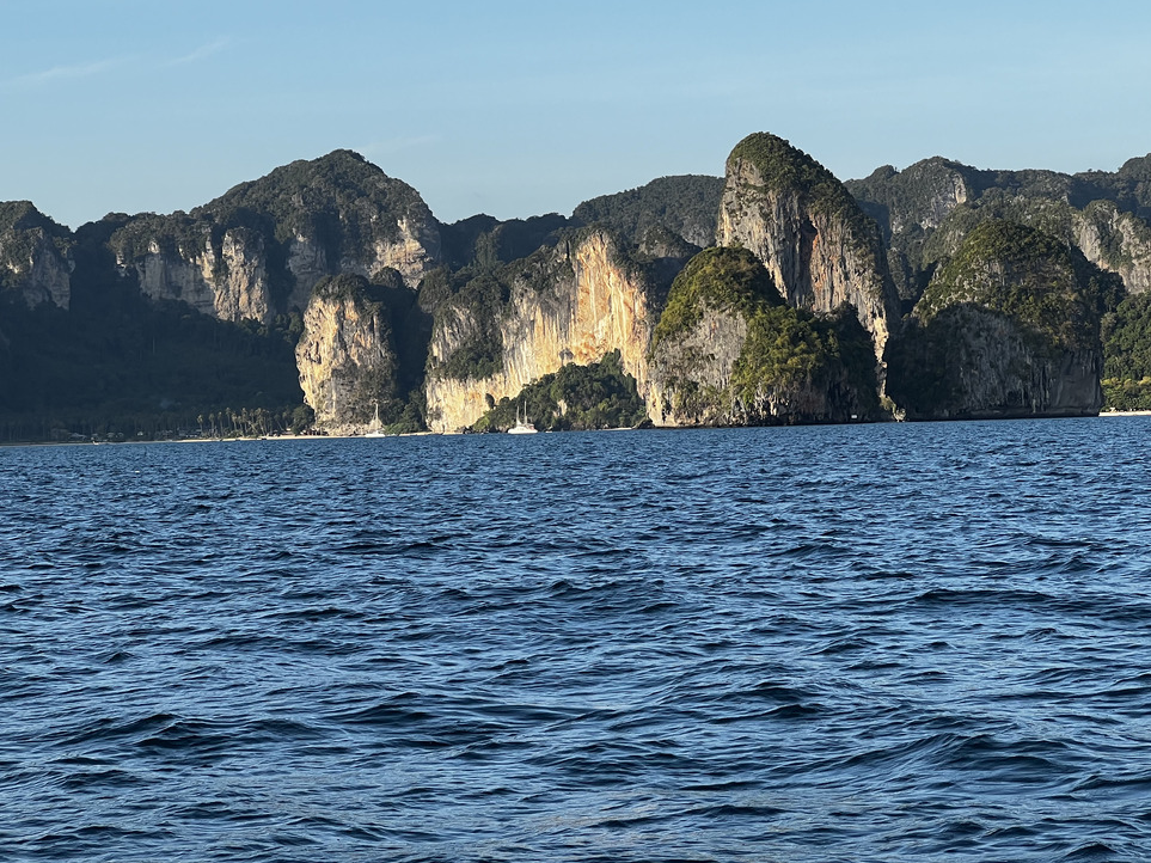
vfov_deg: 15.4
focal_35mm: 96
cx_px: 650
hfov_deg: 20.4
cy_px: 372
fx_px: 3192
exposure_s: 1/384
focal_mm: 9
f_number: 2.8
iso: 32
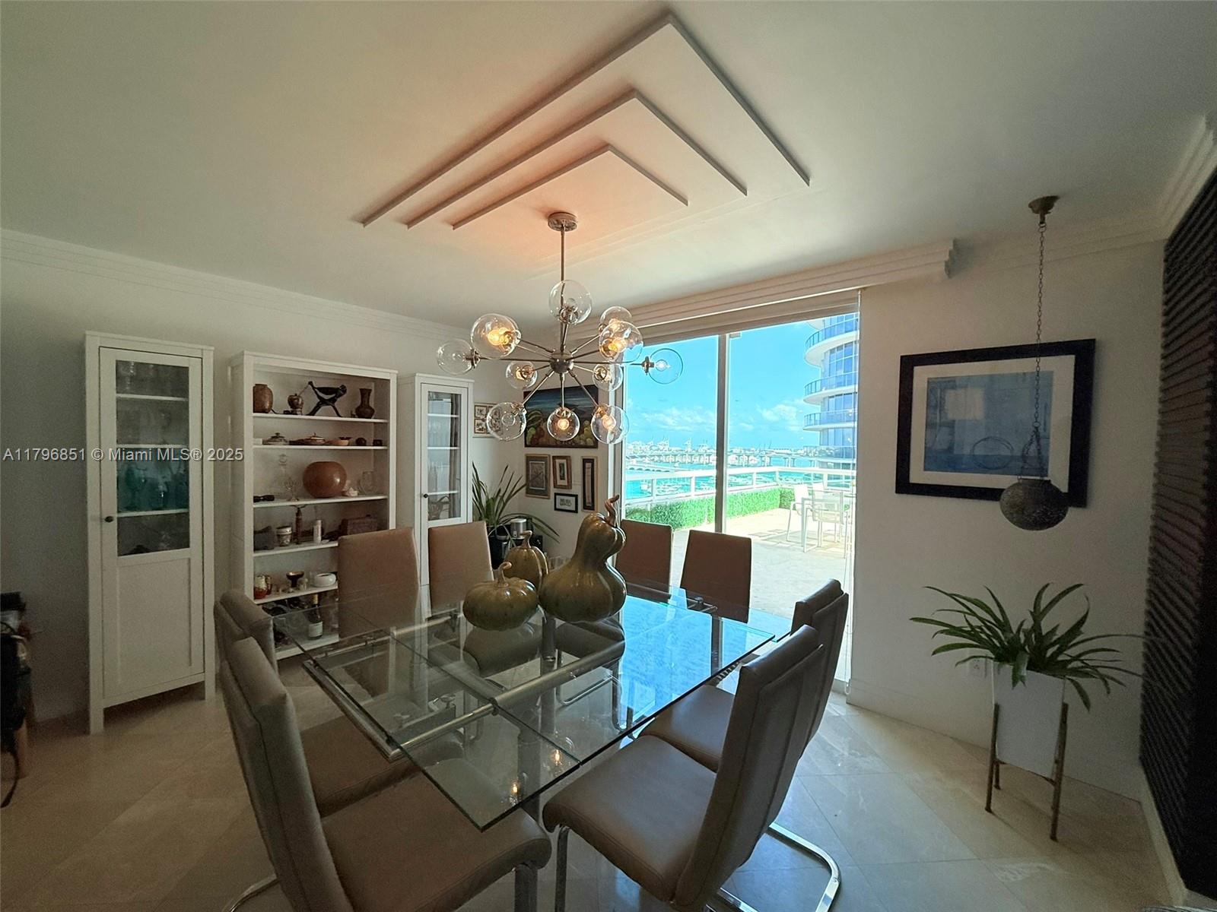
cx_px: 608
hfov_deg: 102.1
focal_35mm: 14
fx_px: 492
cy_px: 456
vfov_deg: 85.7
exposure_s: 1/482
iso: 64
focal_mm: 2.22
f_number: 2.2
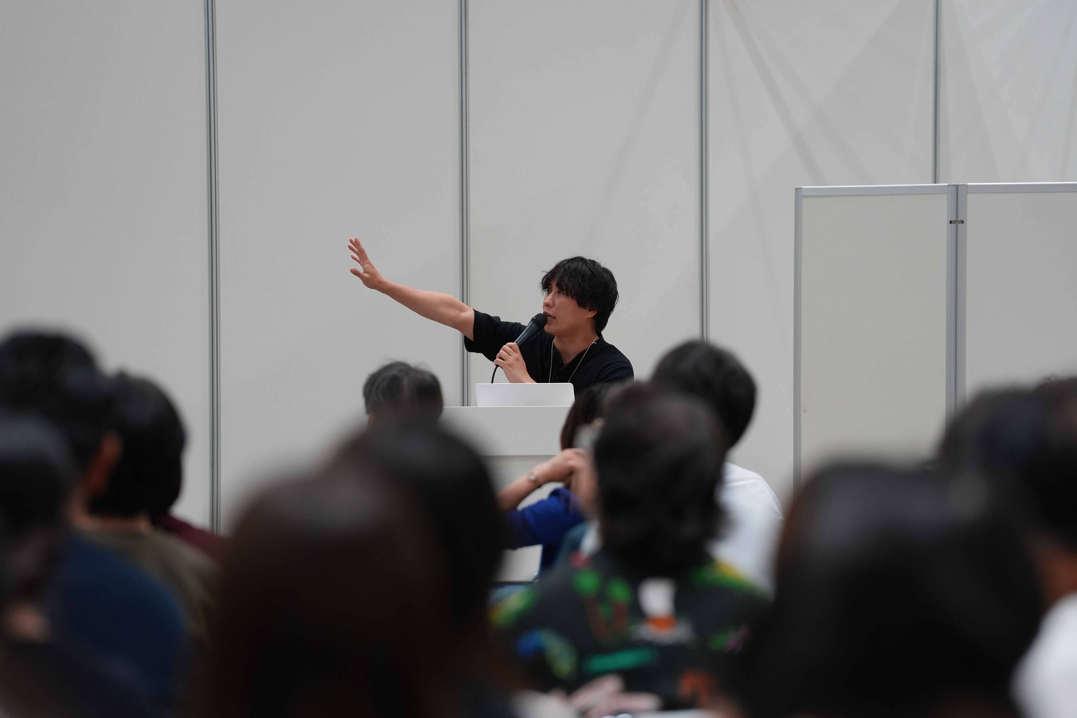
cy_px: 359
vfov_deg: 6.9
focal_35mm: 200
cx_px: 538
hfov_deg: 10.3
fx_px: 5983
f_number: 4
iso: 2000
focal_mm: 200
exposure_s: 1/250
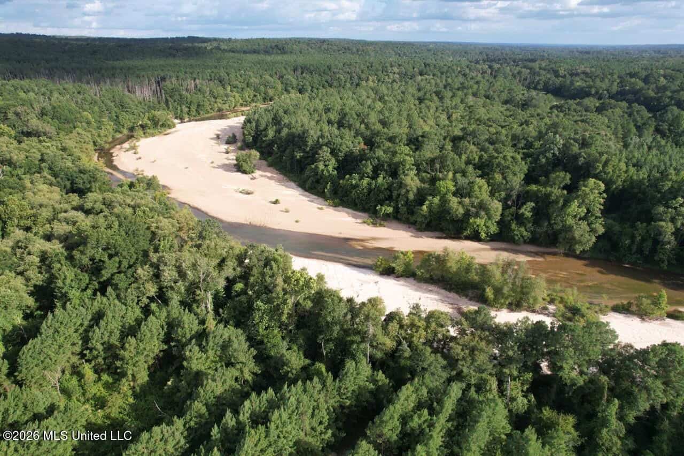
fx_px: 418
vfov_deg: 57.2
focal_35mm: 22
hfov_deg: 78.6
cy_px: 228
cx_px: 342
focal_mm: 8.4
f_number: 2.8
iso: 100
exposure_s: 1/1000
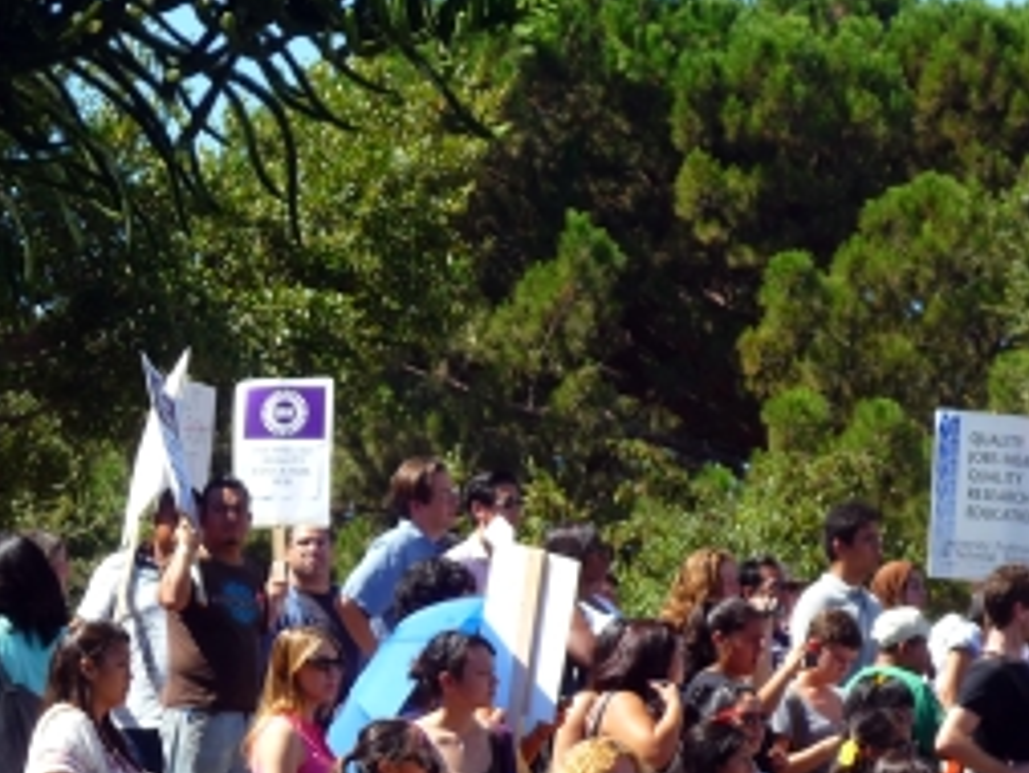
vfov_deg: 7.4
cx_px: 281
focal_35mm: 201
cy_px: 448
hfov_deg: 9.8
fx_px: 5978
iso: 100
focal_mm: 16.5
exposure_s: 1/200
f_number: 5.1
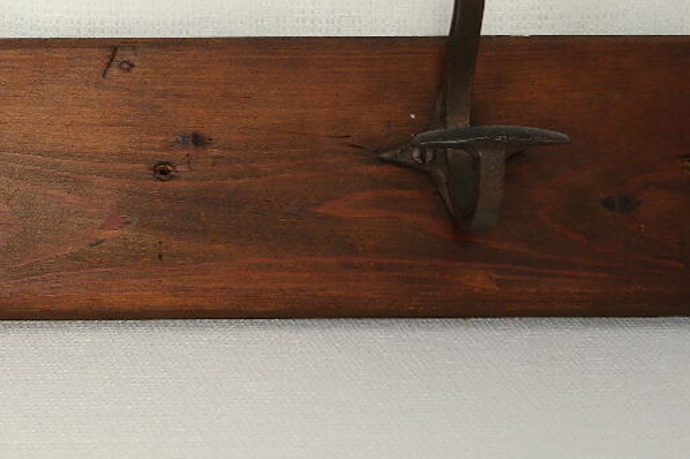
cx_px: -270
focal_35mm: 179
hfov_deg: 11.1
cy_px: 46
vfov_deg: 7.6
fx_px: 3430
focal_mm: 35
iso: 400
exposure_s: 1/30
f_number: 6.3
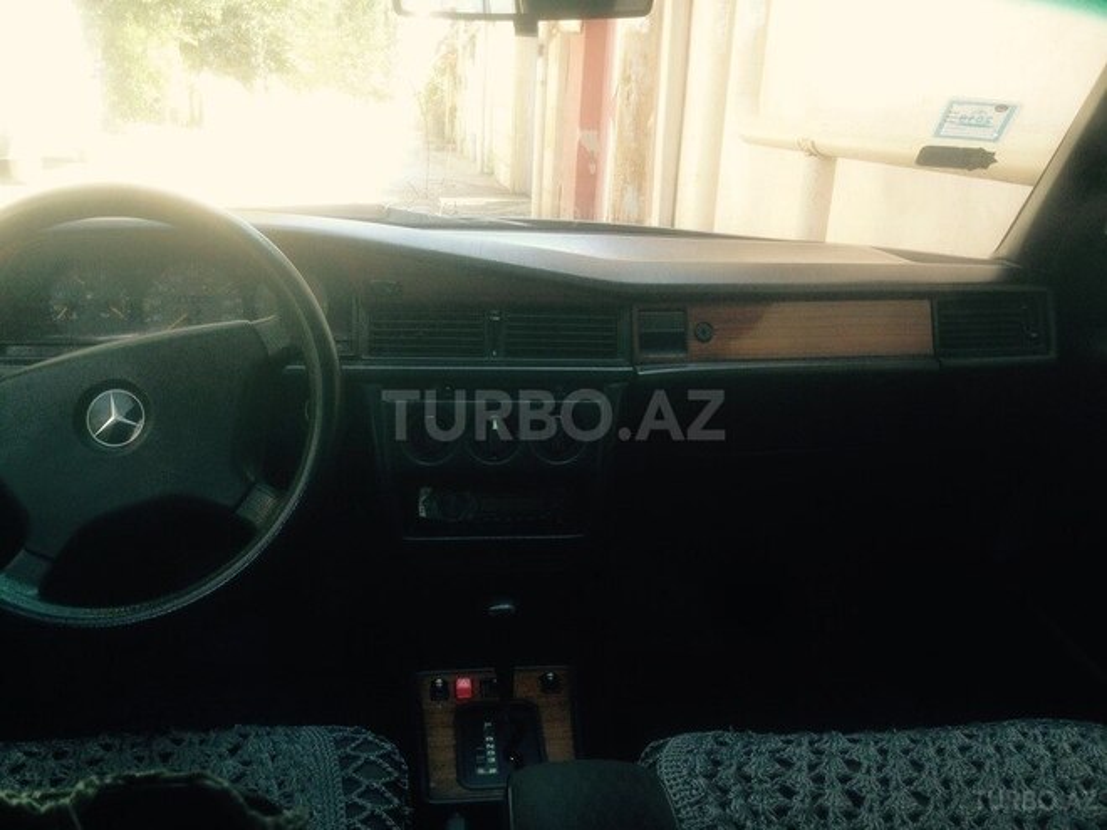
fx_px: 1055
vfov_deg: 42.9
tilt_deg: -14.3
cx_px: 554
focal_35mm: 33
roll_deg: -3.4
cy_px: 415
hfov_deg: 55.4
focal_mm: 4.12
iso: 64
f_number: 2.4
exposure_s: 1/120
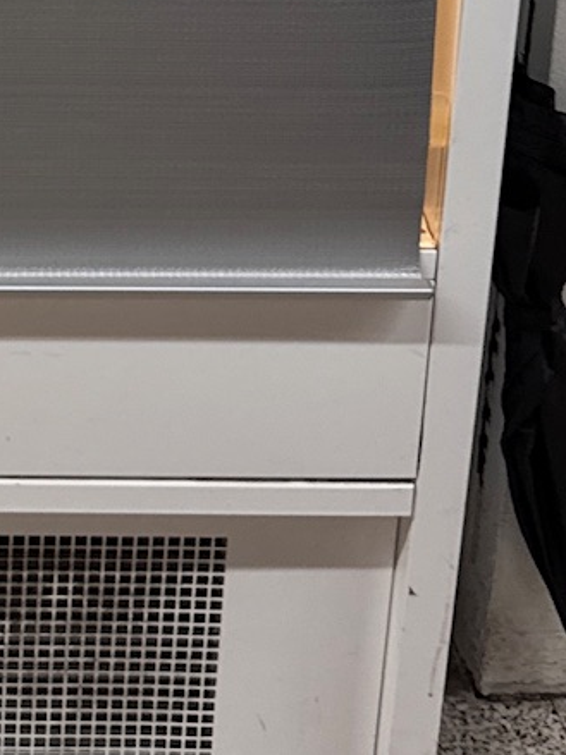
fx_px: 2443
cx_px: -313
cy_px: -353
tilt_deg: -17.0
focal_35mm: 112
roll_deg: +0.4
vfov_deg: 16.2
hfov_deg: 12.5
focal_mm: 6.76
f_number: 1.78
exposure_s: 1/100
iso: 125
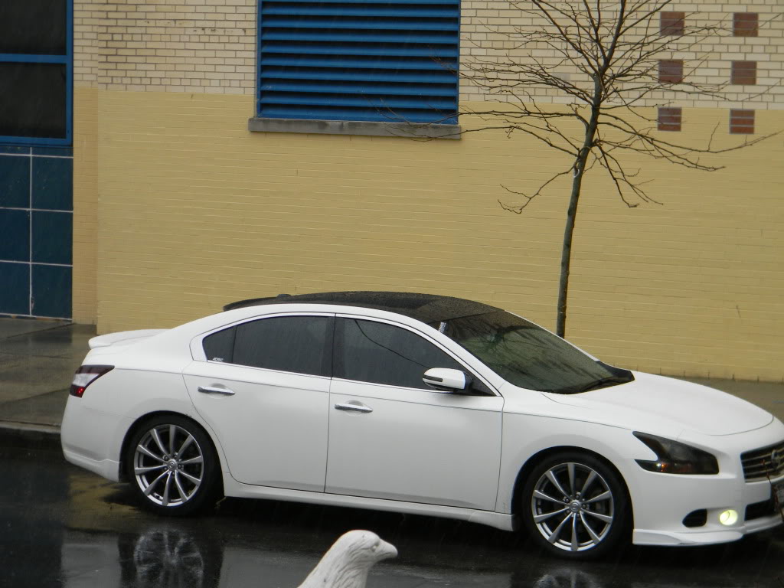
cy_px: 294
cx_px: 392
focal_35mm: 105
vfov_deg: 14.1
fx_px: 2378
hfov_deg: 18.7
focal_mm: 19
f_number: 4.7
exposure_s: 1/118
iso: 80
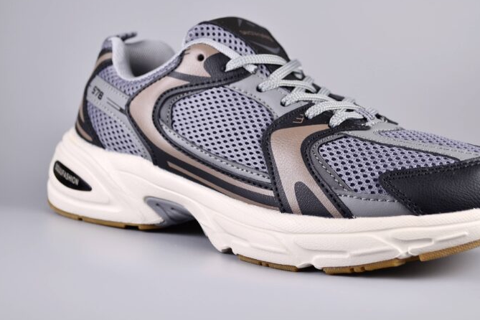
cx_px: 280
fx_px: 813
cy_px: 136
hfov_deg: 32.8
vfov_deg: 22.2
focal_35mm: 61
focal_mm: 34
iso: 100
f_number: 5
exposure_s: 1/80
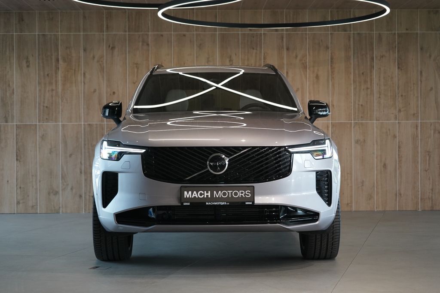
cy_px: 146
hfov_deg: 28.8
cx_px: 220
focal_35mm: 70
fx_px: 856
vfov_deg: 19.5
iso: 2500
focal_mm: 70
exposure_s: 1/160
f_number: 5.6
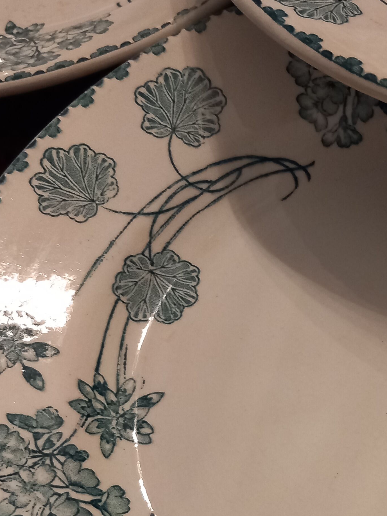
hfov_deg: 23.4
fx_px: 894
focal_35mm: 60
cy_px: 328
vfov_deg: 32.0
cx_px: 386
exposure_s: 1/25
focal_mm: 4
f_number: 1.8
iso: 320
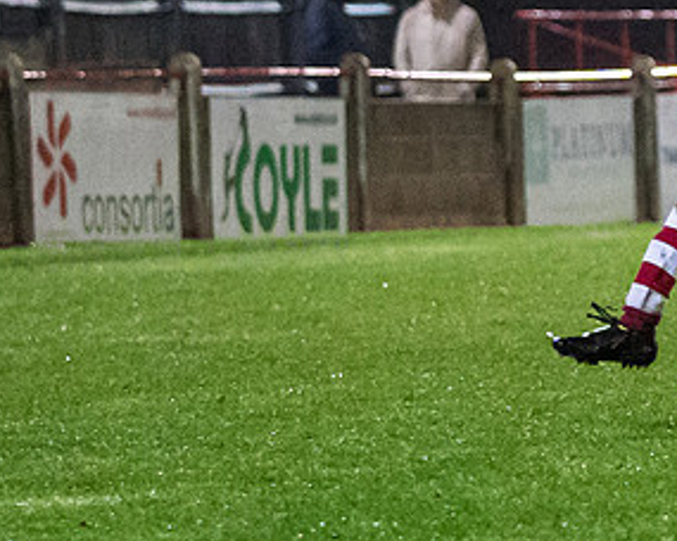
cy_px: -25
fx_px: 9577
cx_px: 928
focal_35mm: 478
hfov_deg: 4.0
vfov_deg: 3.2
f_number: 2.8
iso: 6400
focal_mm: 97
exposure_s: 1/1000
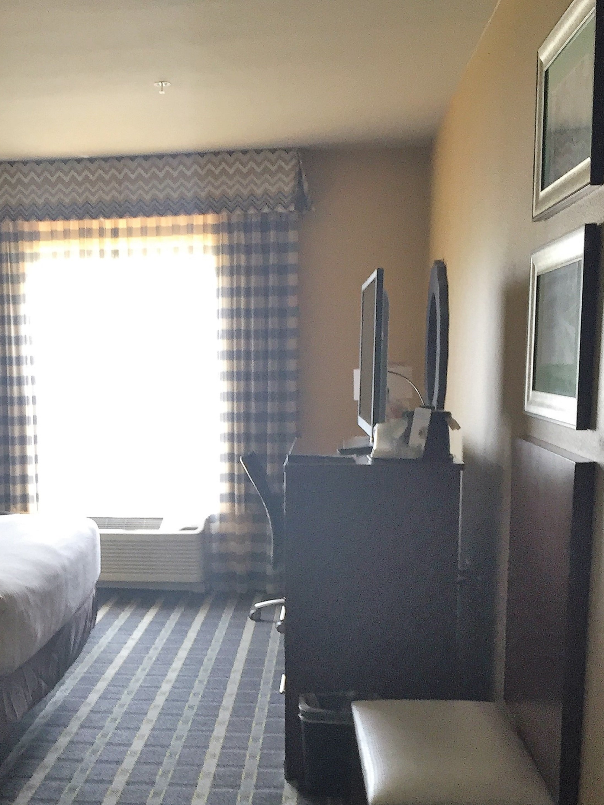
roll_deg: +1.0
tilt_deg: -10.4
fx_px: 1186
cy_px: 580
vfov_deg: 36.8
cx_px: 123
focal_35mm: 51
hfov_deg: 28.0
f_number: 2.2
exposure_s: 1/30
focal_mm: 4.15
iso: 160
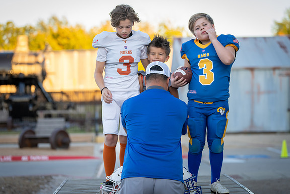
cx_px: 146
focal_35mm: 102
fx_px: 822
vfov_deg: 13.4
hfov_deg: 20.0
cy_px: 97
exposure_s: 1/320
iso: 250
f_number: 2.8
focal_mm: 97
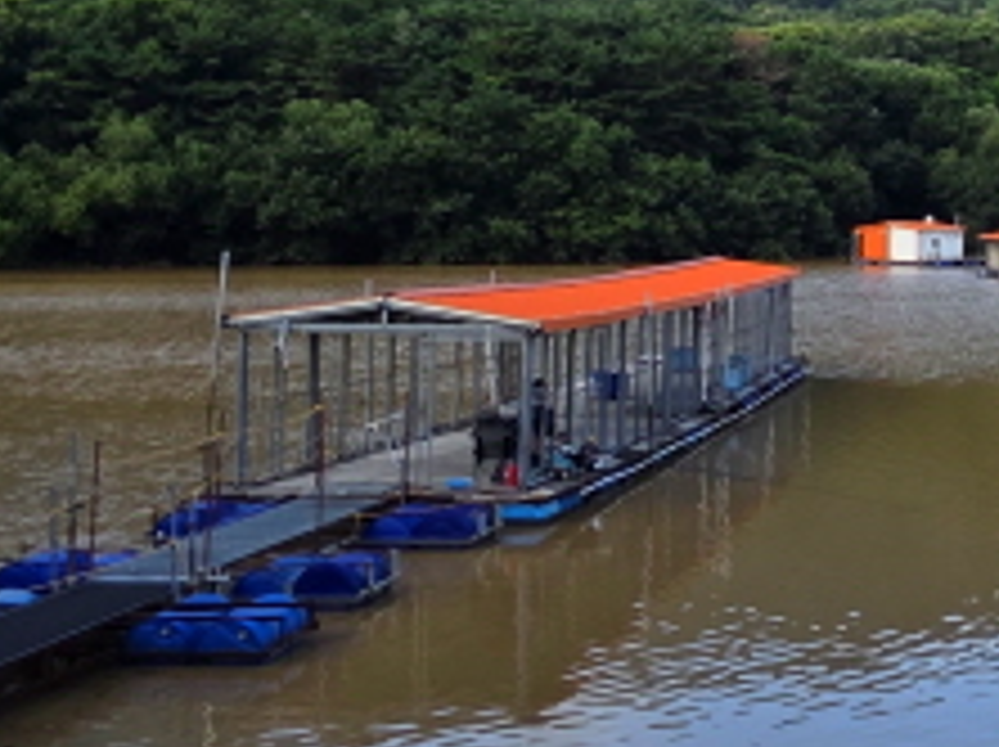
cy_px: 153
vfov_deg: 24.0
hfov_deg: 28.7
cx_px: 1138
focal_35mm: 60
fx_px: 1730
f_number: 1.9
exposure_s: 1/451
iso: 40
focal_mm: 2.2
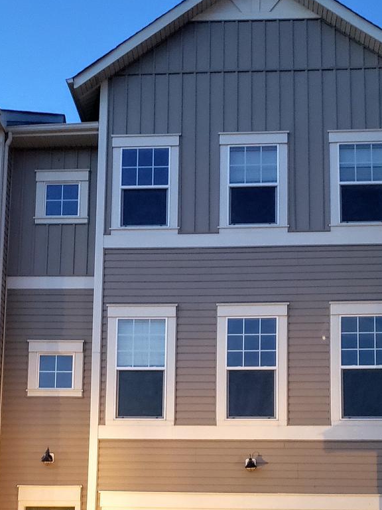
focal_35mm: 52
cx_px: 177
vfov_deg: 34.7
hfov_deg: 28.0
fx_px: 765
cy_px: 460
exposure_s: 1/10
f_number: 1.5
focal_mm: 4.3
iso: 640
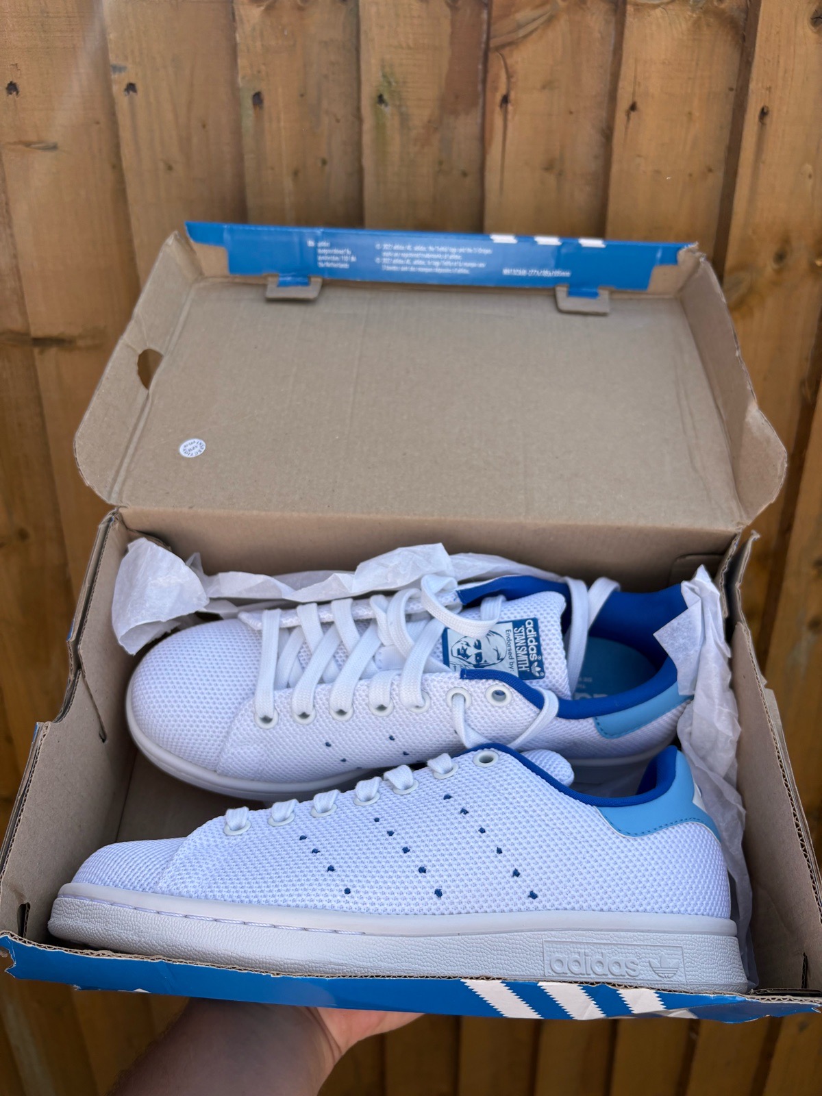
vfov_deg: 67.3
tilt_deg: -23.3
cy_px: 548
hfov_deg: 53.1
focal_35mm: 26
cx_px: 411
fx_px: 823
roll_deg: -0.3
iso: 50
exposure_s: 1/2208
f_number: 1.6
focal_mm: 5.96
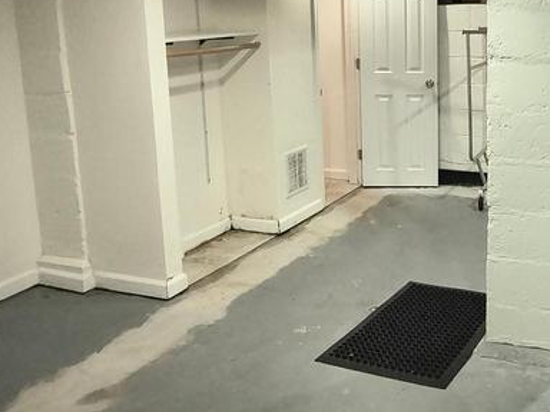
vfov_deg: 43.1
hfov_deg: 52.7
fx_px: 508
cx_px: 448
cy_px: 117
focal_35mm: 32
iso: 833
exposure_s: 1/60
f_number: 2.2
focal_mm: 2.13
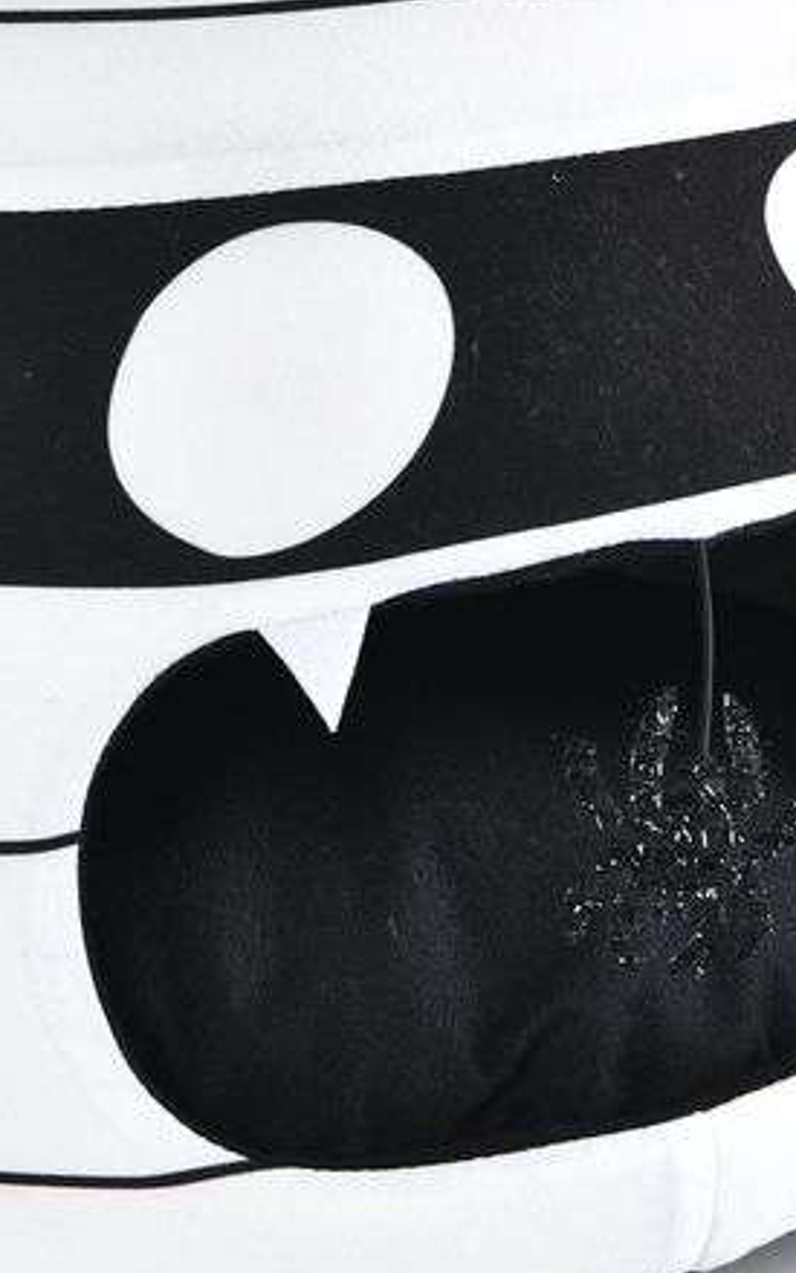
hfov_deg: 9.4
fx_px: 4825
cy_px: 512
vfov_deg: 15.0
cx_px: 376
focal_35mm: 139
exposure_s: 1/125
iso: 320
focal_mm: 60
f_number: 10
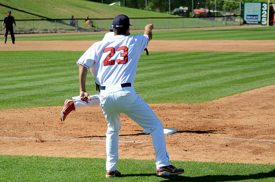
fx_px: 1052
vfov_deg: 9.9
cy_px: 91
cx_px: 138
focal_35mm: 138
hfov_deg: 14.9
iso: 1250
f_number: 4.5
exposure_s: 1/8000
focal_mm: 92
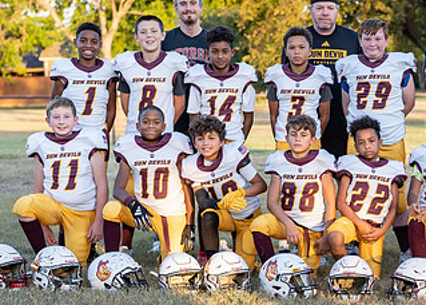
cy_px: 197
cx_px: 395
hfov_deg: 17.7
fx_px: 1343
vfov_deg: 12.9
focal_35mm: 111
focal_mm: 50
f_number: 2.5
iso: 100
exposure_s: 1/400
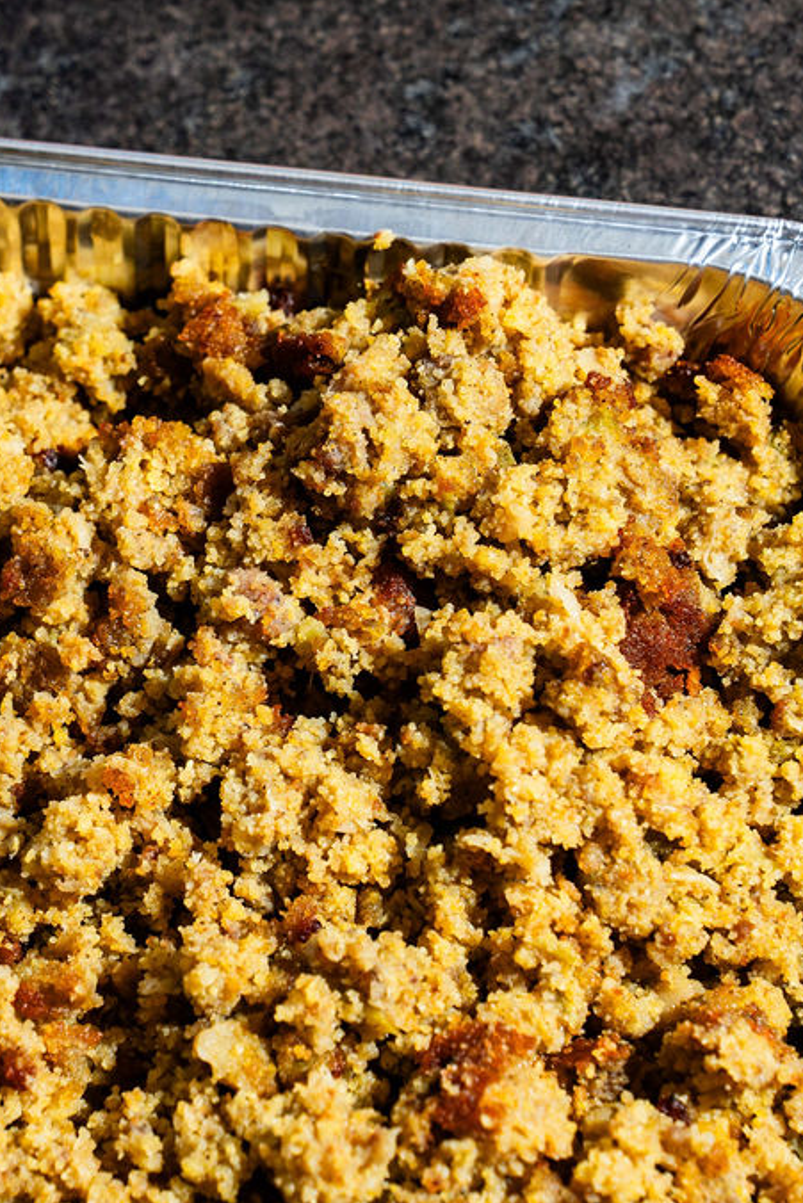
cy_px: 604
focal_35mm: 106
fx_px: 3544
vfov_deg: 19.3
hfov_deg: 12.9
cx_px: 231
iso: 250
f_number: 7.1
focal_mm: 70
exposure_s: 1/250
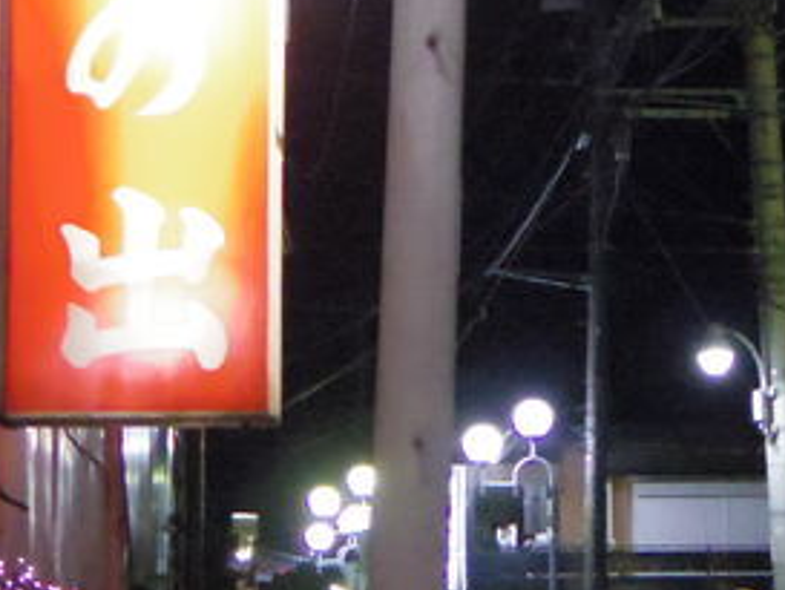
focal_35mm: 176
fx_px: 3993
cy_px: 184
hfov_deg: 11.2
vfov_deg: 8.4
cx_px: 684
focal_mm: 8.5
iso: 2500
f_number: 1.9
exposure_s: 1/60
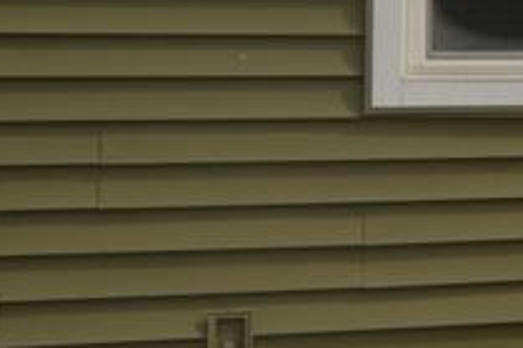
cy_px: -86
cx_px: 708
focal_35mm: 92
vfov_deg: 14.3
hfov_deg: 20.0
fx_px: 1335
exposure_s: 1/200
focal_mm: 10
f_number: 6.3
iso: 100
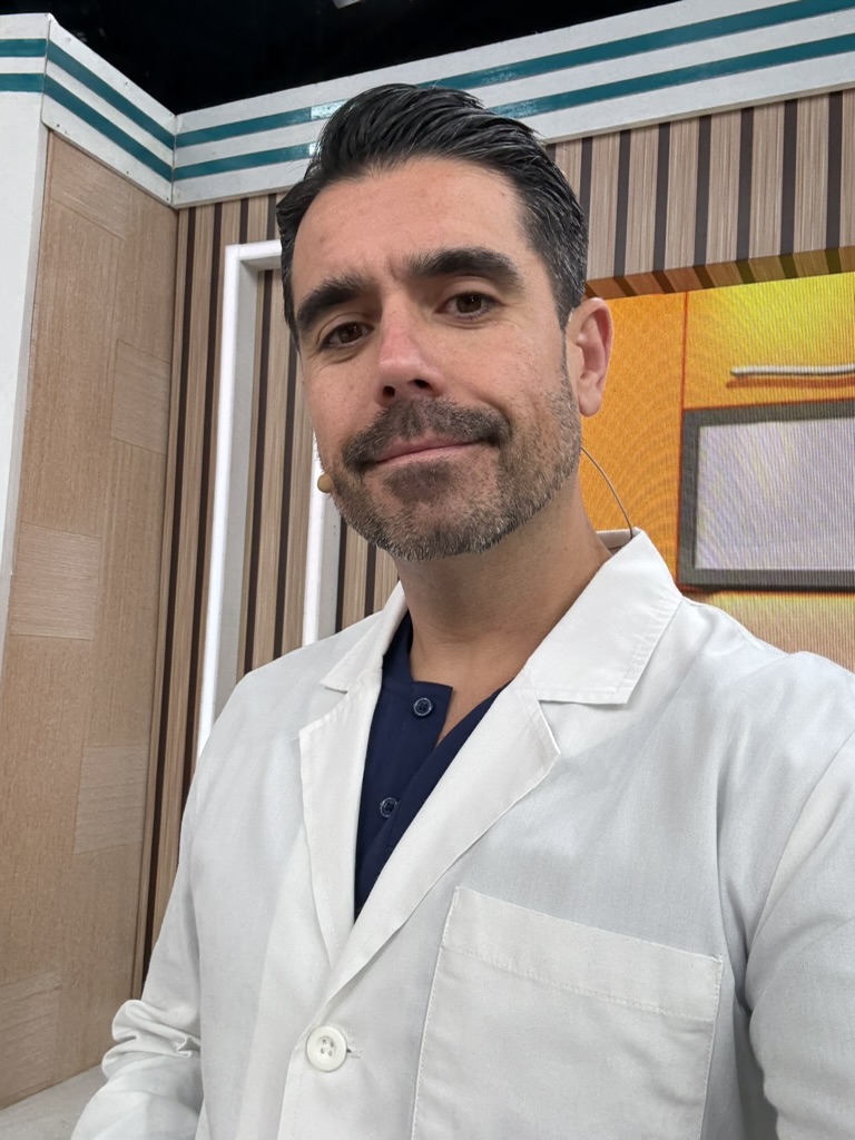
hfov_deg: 46.8
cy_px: 570
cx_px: 428
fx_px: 988
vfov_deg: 60.0
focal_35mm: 30
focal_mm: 2.69
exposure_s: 1/120
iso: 40
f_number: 1.9
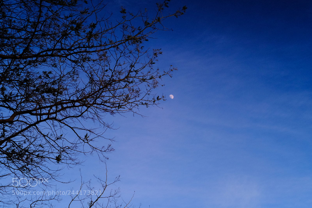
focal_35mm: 53
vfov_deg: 25.5
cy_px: 104
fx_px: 459
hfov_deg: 37.5
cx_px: 156
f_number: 11
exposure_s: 1/50
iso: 2500
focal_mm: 35
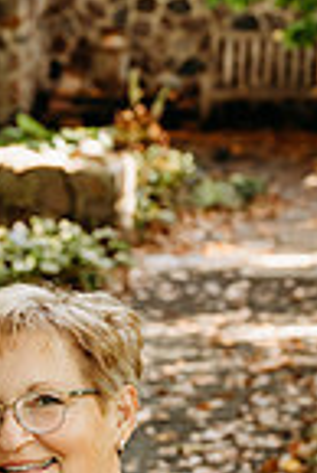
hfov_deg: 8.6
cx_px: -72
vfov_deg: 12.9
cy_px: 431
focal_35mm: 158
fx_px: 2082
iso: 500
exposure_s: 1/250
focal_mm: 51
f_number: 4.5
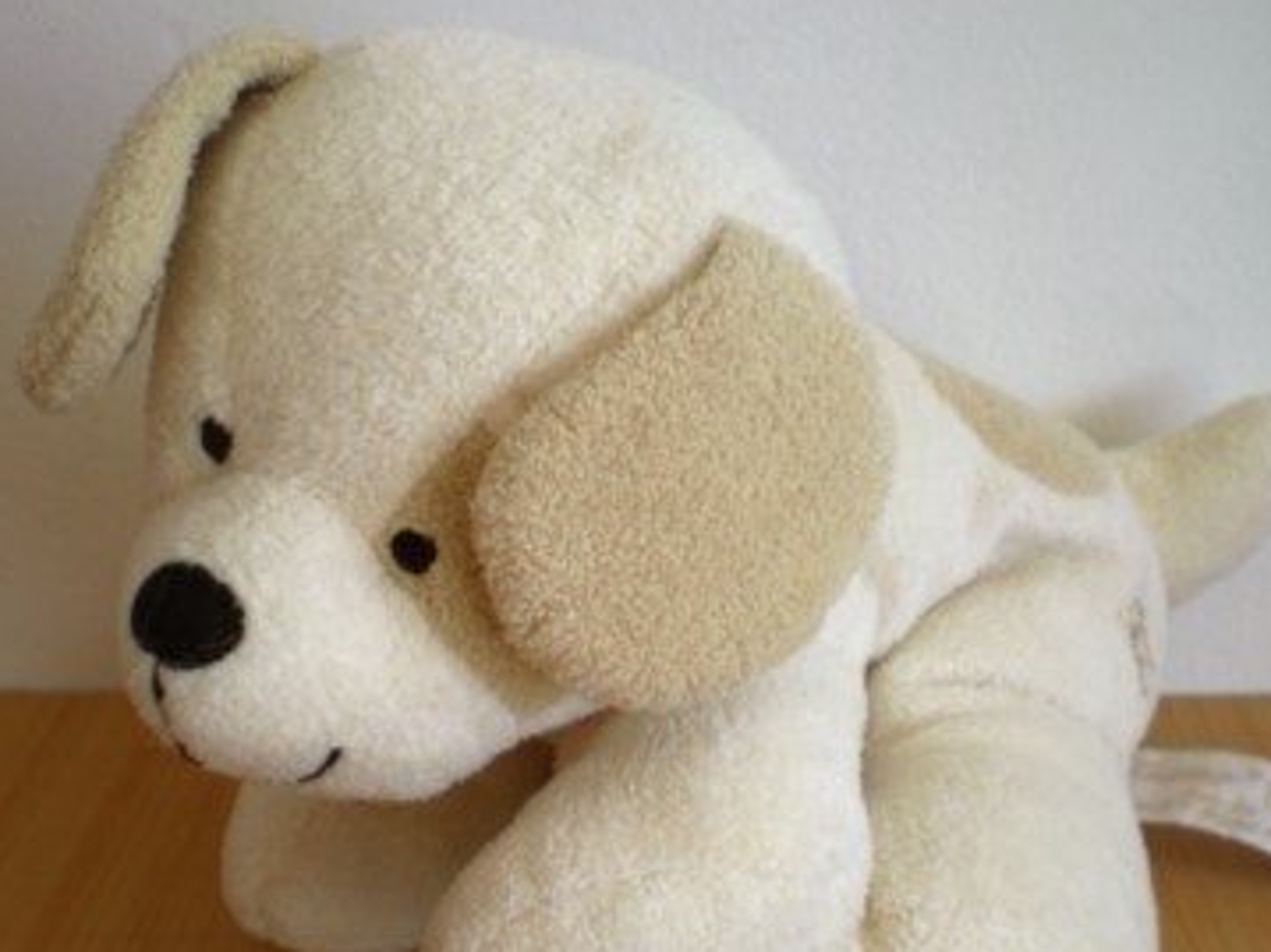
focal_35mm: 55
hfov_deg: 34.9
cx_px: 676
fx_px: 2019
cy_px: 602
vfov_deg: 26.5
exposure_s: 1/65.2
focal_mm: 6.3
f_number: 3.1
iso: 64
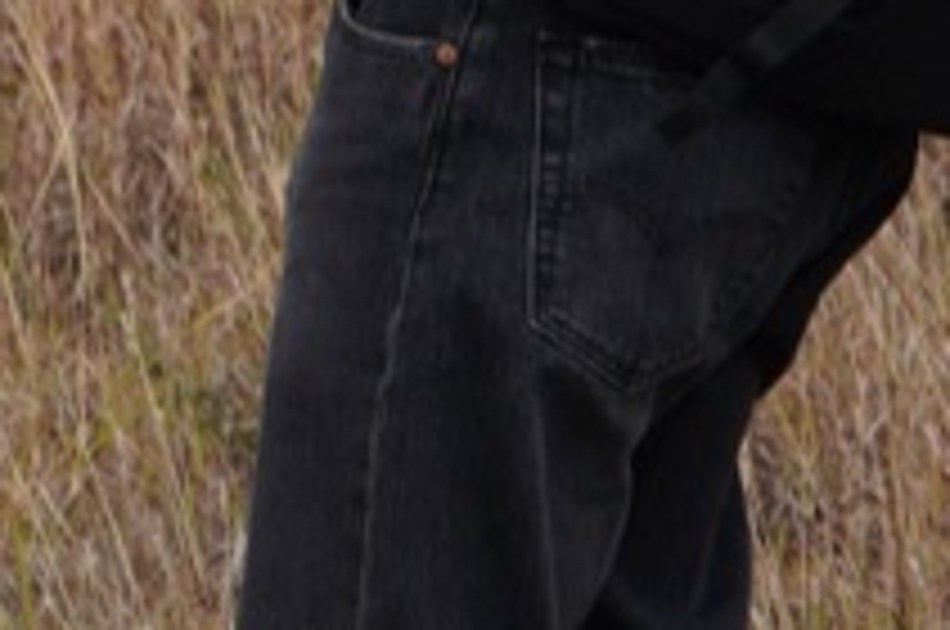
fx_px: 9802
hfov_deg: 5.3
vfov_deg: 3.7
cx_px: -1463
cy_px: -302
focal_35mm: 372
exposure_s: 1/160
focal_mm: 49
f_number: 4.5
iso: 100
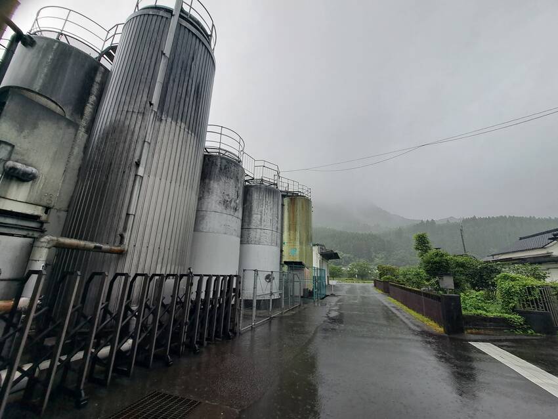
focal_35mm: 13
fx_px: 210
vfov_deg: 89.9
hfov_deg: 106.2
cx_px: 279
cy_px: 210
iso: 50
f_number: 2.2
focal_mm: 1.74
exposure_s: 1/324
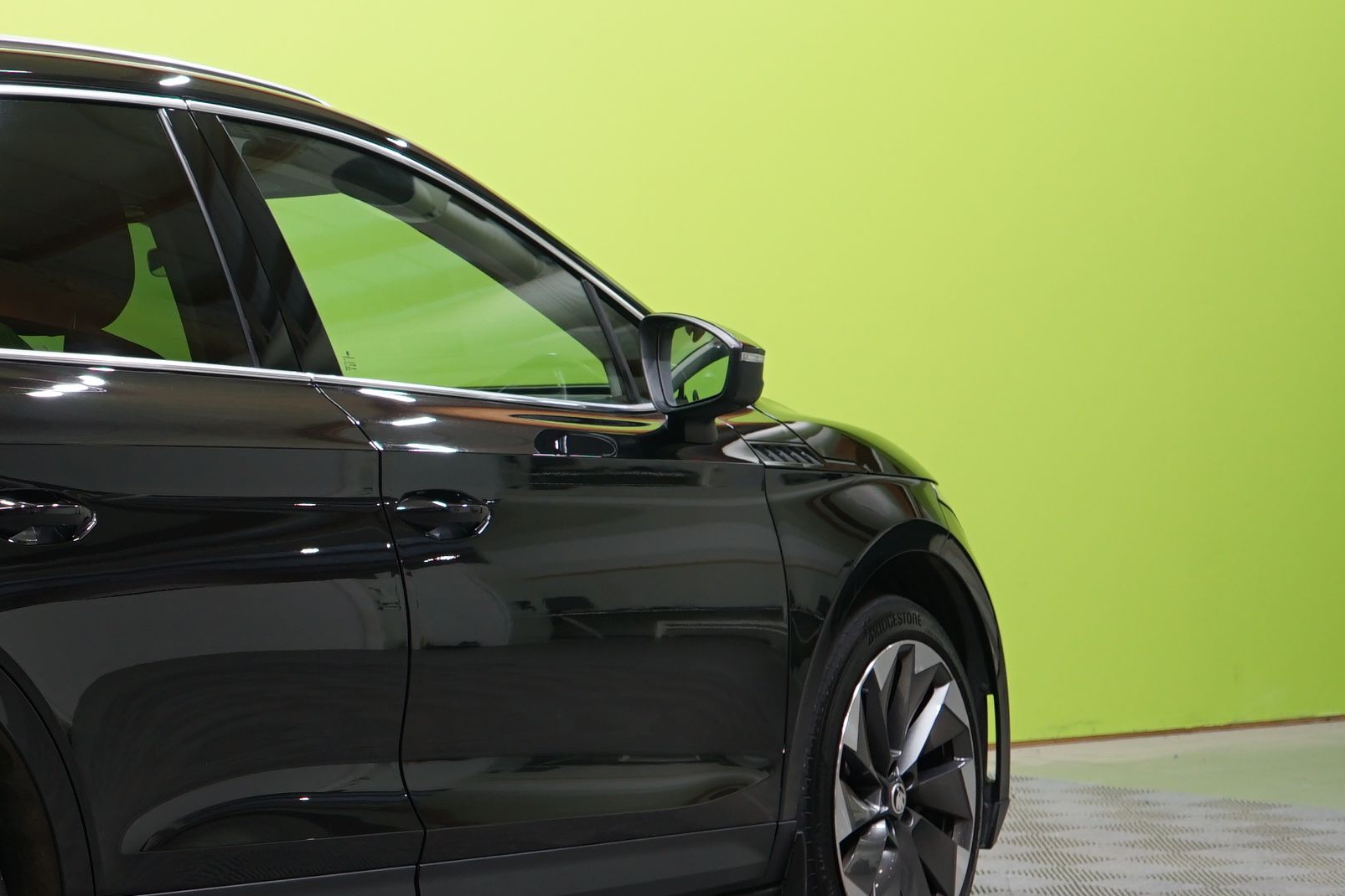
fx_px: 2839
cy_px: 605
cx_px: -243
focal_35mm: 76
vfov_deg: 17.9
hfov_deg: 24.3
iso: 400
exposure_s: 1/30
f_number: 4
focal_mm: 31
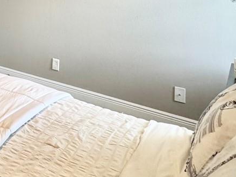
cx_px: -38
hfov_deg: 32.0
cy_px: -43
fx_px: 348
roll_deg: -0.7
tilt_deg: -1.6
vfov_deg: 25.3
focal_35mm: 51
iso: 200
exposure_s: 1/60
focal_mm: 2.22
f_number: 2.2
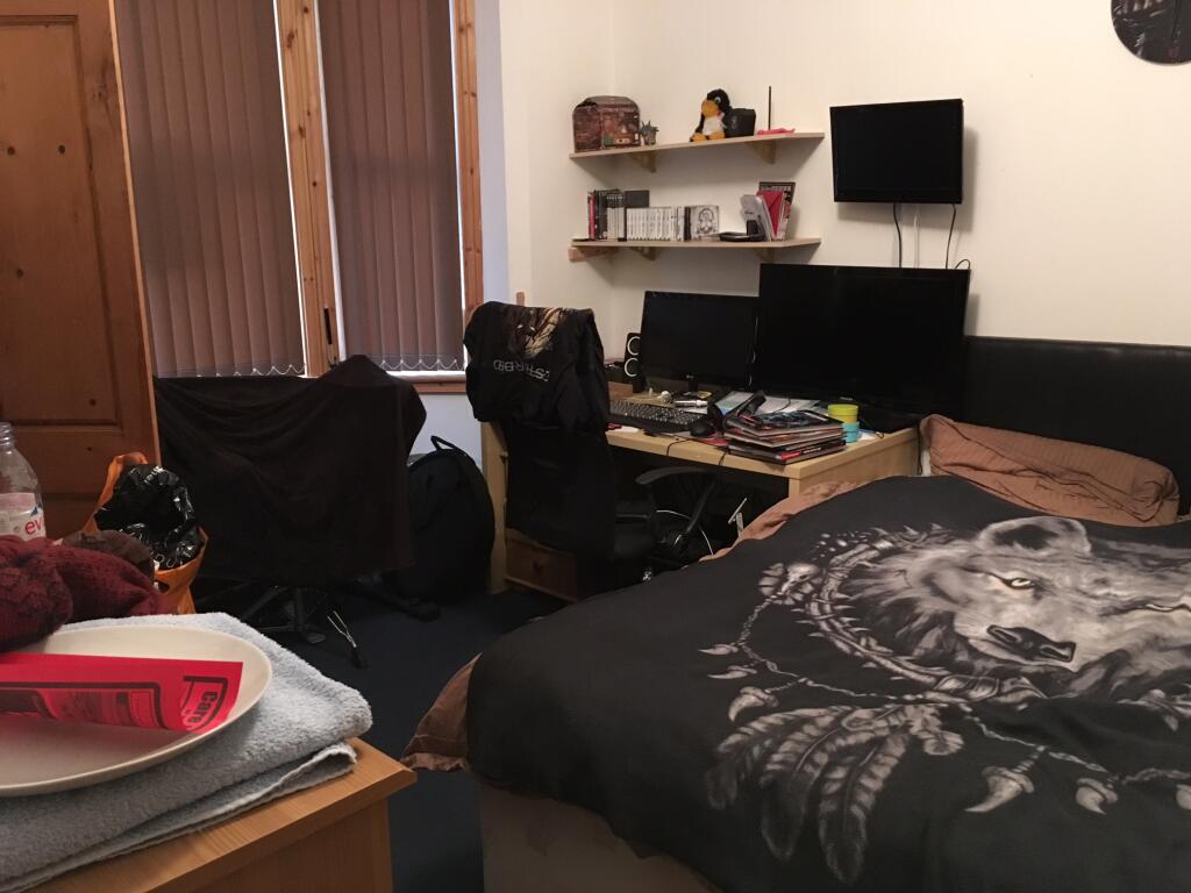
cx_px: 596
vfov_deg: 48.2
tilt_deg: -13.2
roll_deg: +0.6
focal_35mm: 29
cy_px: 446
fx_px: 998
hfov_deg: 61.7
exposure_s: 1/17
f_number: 2.2
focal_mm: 4.15
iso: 500
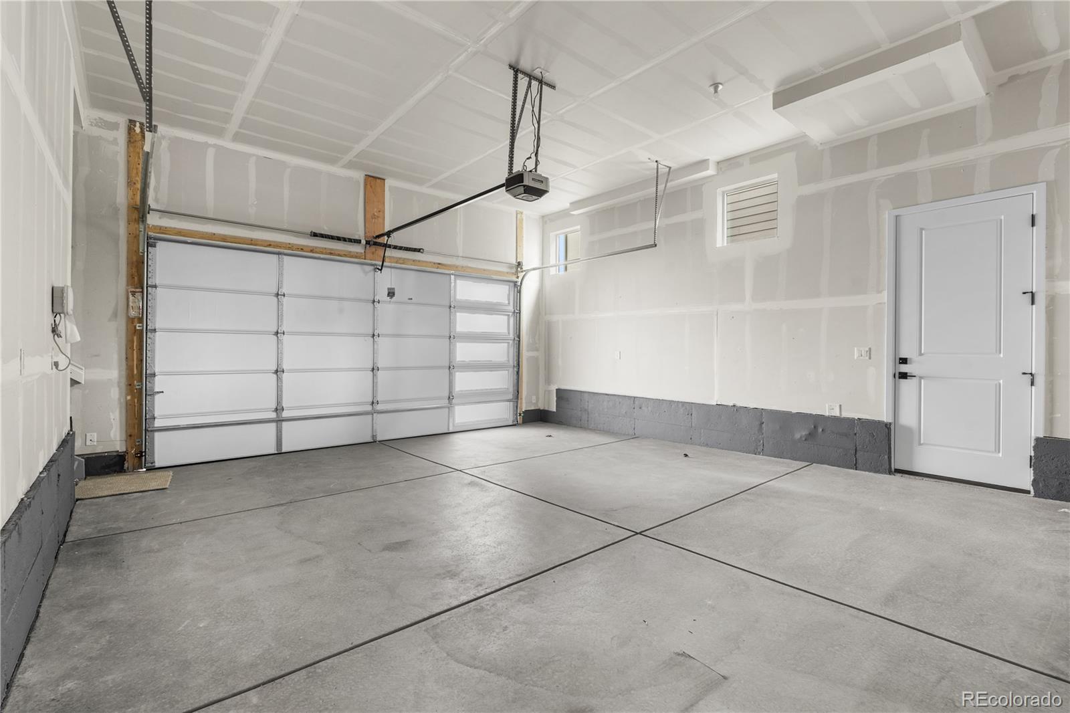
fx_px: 490
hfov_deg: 95.0
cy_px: 356
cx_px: 535
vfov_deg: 72.0
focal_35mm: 16
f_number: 8
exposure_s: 1
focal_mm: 16.5
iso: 100
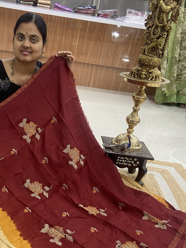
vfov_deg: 40.2
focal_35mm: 46
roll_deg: -7.8
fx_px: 330
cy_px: 183
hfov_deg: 30.9
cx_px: 45
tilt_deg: -26.0
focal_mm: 4.25
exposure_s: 1/50
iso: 80
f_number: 1.8
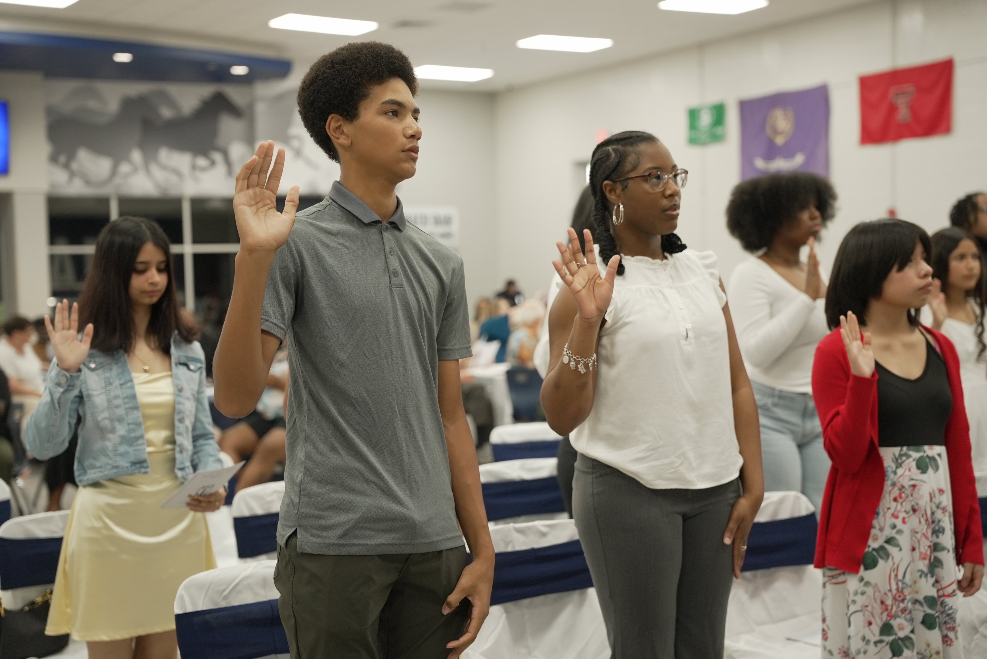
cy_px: 330
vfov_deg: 24.6
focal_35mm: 55
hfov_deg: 36.2
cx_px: 494
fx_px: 1509
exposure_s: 1/125
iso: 1000
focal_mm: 55
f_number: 2.8
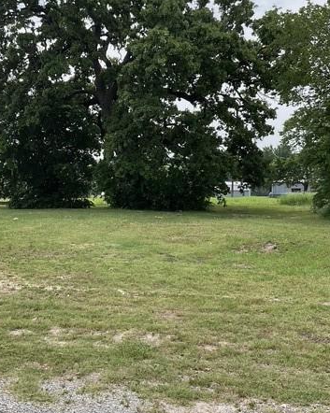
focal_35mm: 41
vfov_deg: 44.8
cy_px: 193
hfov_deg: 36.4
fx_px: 501
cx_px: 137
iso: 16
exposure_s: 1/1144
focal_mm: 3
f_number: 1.8
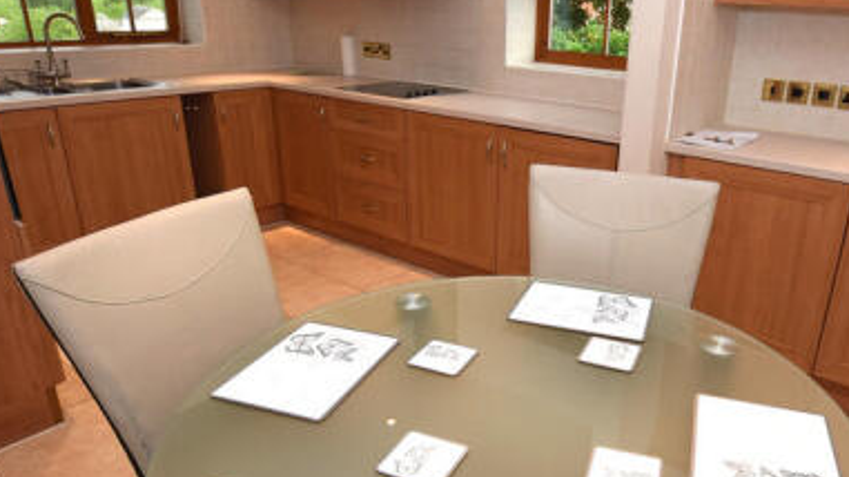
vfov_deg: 42.8
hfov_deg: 69.0
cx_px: 520
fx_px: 608
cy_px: 262
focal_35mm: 27
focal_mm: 10
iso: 100
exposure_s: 1/60
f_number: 4
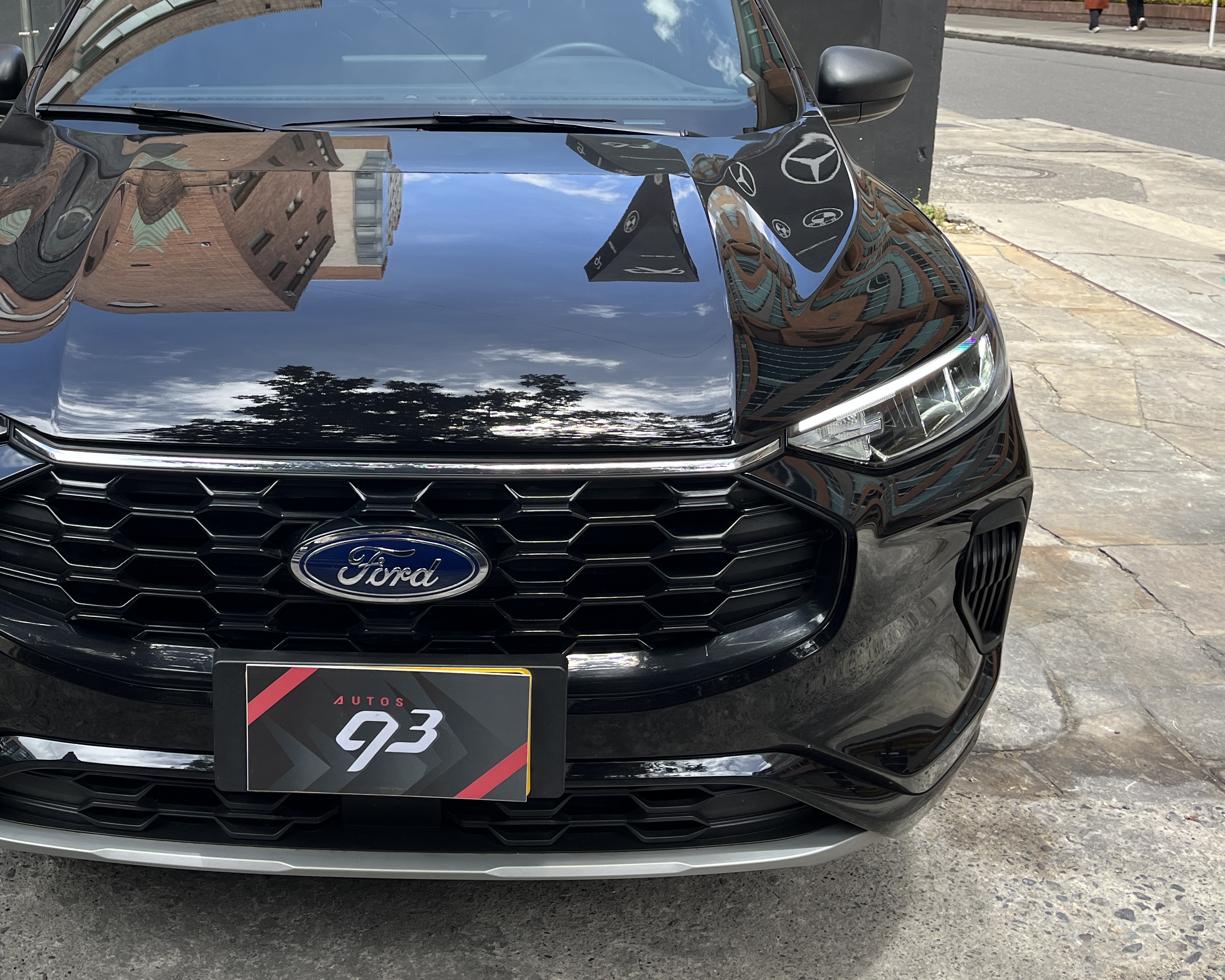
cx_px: 376
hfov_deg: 46.9
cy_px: 341
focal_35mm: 38
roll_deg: +1.5
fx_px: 1378
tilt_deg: -15.4
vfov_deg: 38.8
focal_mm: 5.1
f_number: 1.6
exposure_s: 1/550
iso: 50
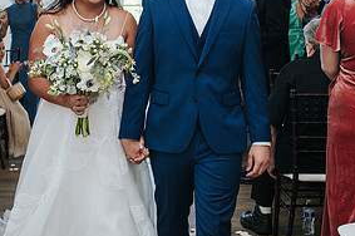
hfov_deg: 27.9
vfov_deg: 18.7
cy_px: 45
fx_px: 709
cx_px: 122
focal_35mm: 72
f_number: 3.5
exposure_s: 1/200
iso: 560
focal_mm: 35
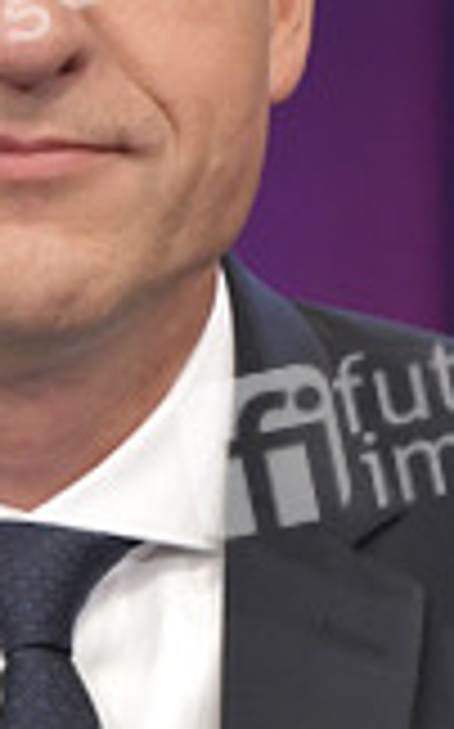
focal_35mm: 176
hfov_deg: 7.4
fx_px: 3490
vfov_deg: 11.9
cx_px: 0
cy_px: 207
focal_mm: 70
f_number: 5.6
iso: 2500
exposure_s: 1/200
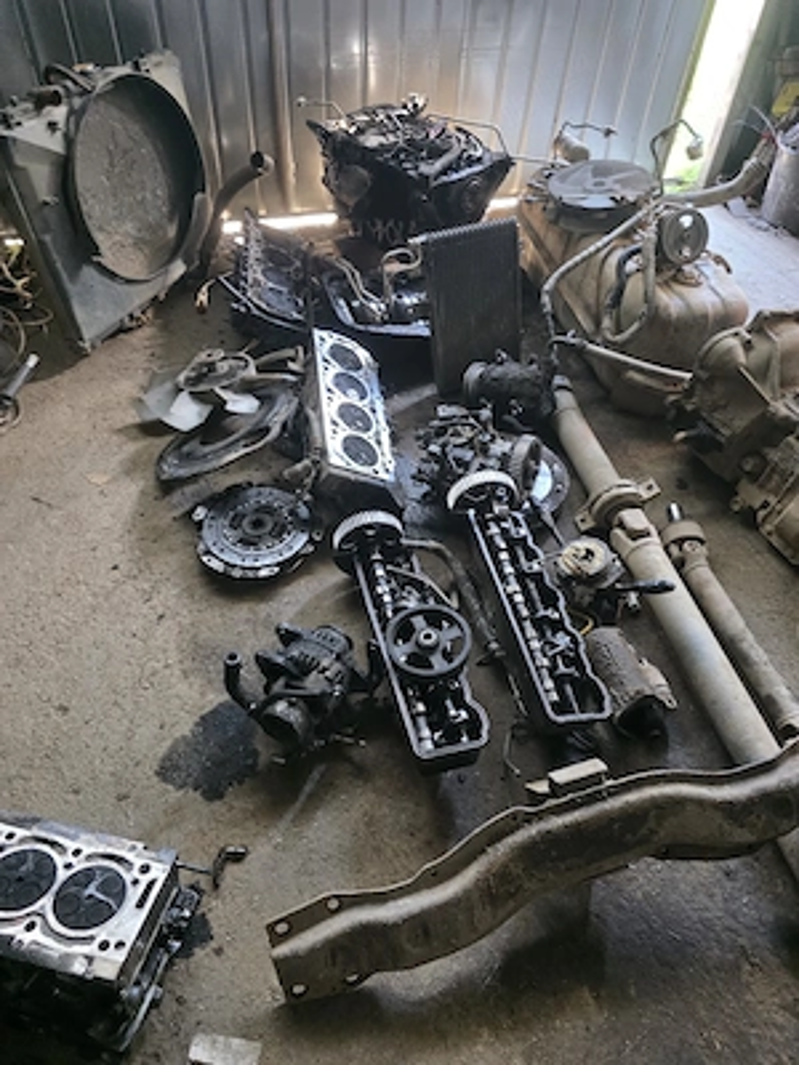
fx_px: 708
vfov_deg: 73.9
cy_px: 532
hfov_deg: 58.9
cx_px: 400
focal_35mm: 23
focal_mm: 6.3
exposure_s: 1/101
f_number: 1.7
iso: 1250
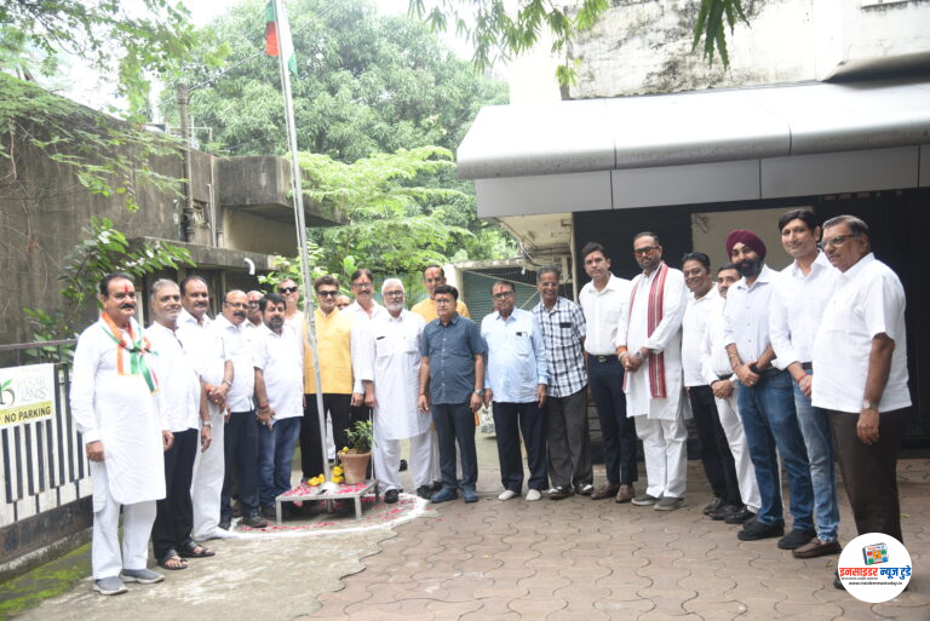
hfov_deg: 50.7
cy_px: 310
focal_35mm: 38
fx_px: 982
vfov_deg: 35.1
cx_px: 465
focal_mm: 38
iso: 400
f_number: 4.5
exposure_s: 1/80
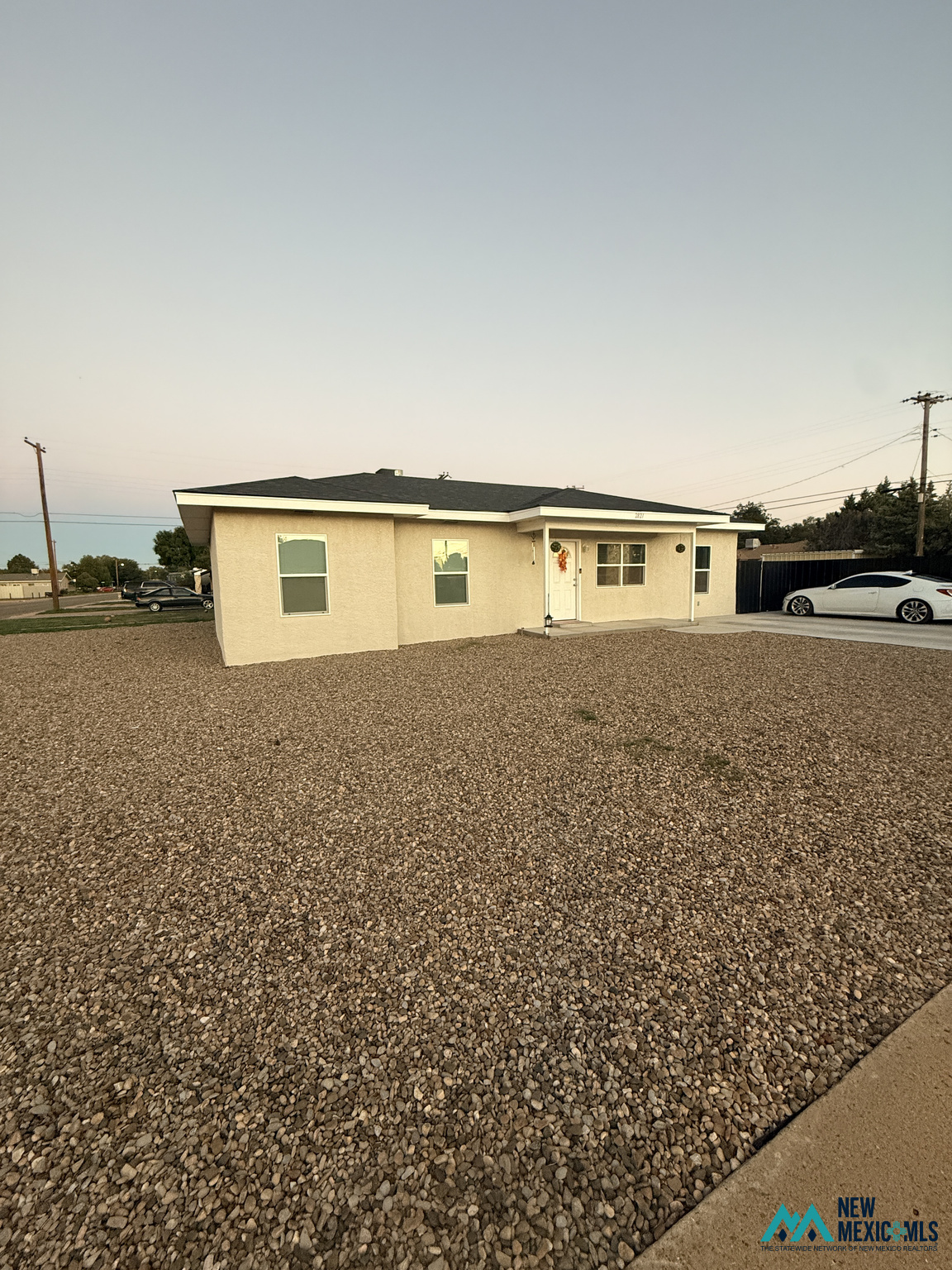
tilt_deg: -6.2
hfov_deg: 85.7
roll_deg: +1.1
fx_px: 513
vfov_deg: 102.1
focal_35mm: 14
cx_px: 476
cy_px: 635
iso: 320
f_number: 2.2
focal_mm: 2.22
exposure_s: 1/79
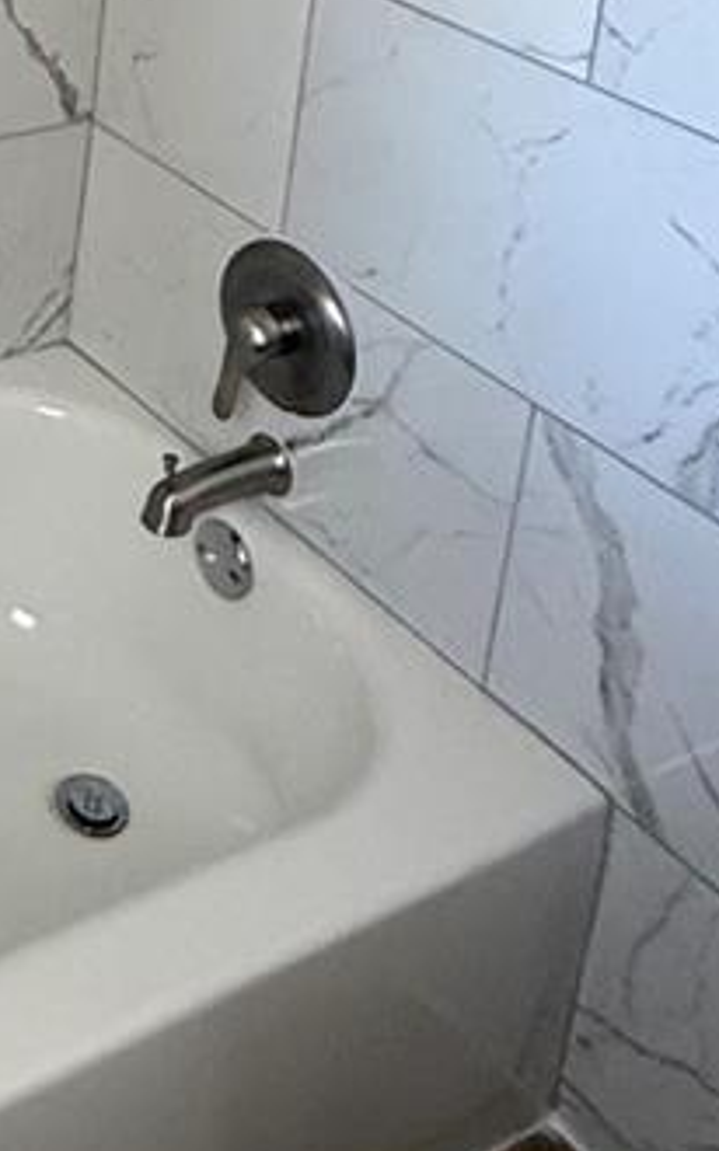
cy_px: -223
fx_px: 1694
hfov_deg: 20.4
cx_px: -366
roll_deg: -1.1
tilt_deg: -13.8
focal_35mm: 54
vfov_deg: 31.6
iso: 400
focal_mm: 2.22
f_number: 2.2
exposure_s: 1/60
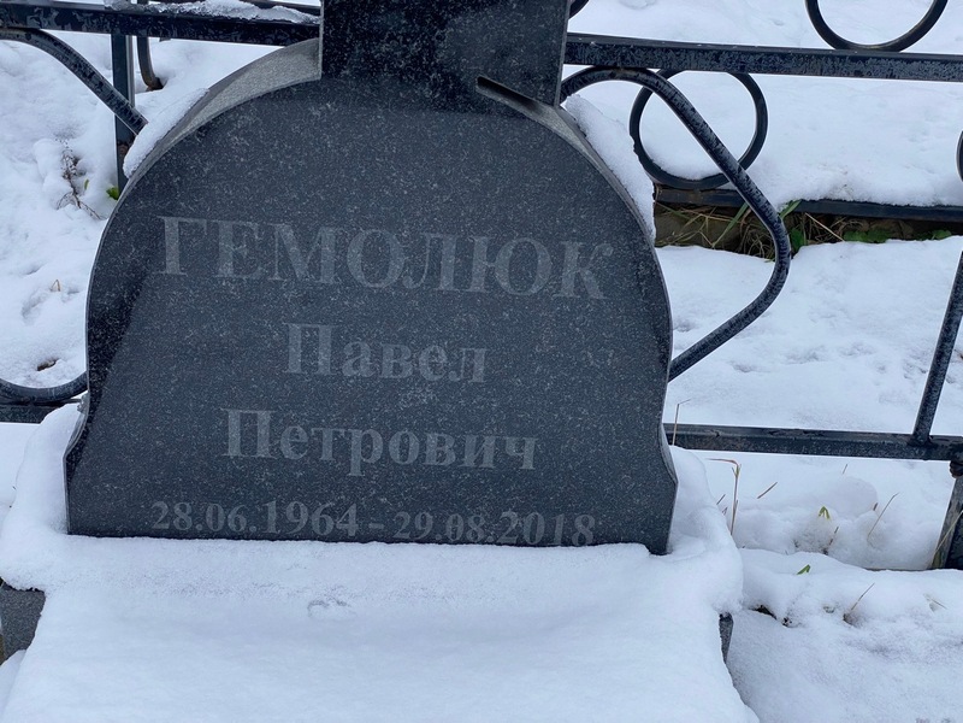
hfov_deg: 36.8
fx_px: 1447
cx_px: 482
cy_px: 362
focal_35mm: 52
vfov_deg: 28.0
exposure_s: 1/324
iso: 20
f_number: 2
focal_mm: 6
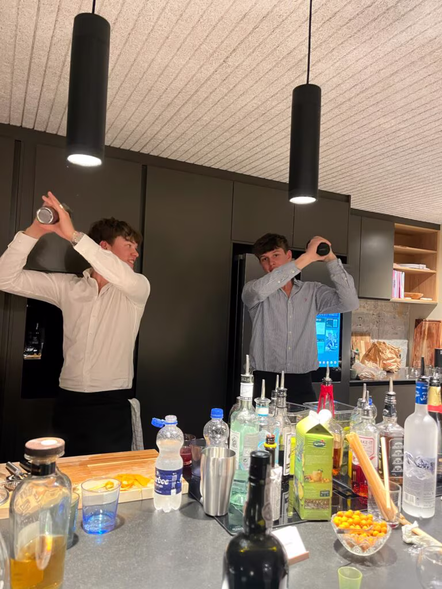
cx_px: 221
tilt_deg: +1.6
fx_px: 443
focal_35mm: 26
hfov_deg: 53.1
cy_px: 294
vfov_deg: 67.3
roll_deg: -2.1
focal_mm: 5.1
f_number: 1.6
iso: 640
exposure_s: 1/40
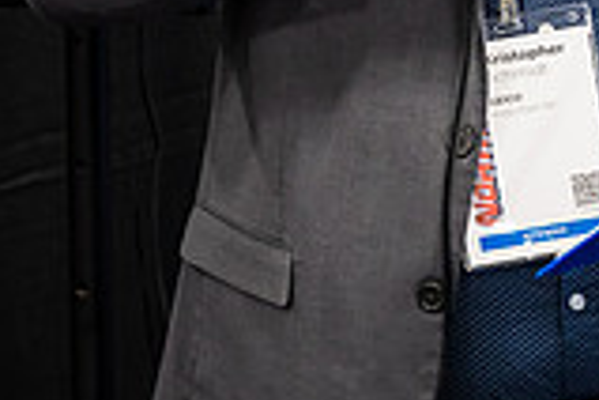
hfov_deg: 7.5
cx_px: 477
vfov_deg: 5.0
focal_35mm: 273
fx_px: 4542
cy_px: -329
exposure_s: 1/200
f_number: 3.5
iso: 4000
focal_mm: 70
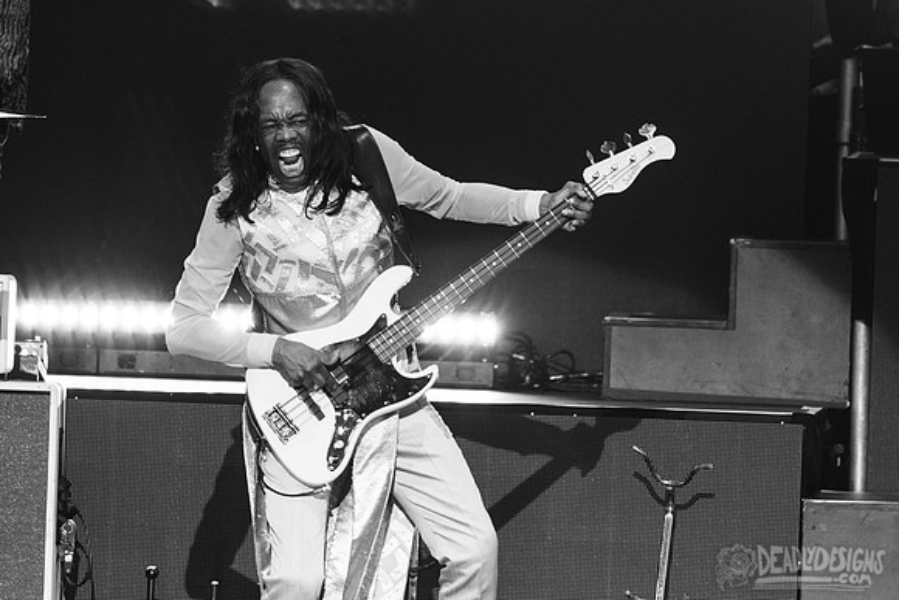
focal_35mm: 760
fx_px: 18979
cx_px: 376
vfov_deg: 1.8
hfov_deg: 2.7
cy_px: 225
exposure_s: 1/500
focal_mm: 600
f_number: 6.3
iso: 1000
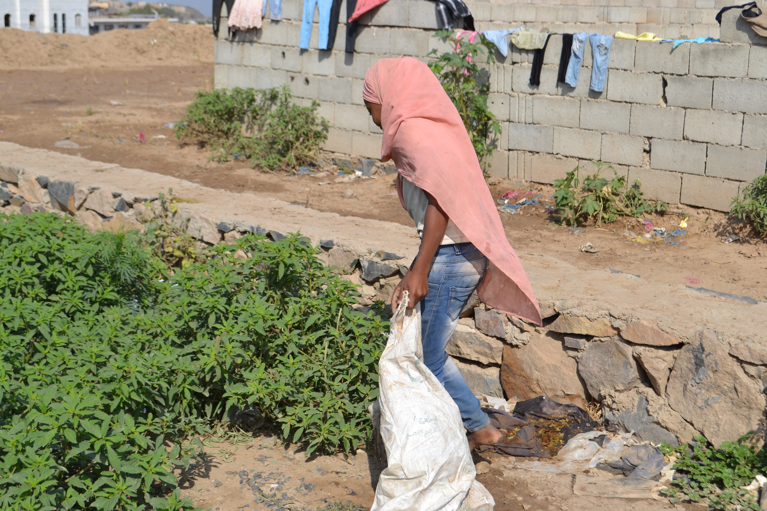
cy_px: 256
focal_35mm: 52
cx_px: 384
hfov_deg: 37.9
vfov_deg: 25.8
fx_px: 1118
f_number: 9
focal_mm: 35
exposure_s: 1/320
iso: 100
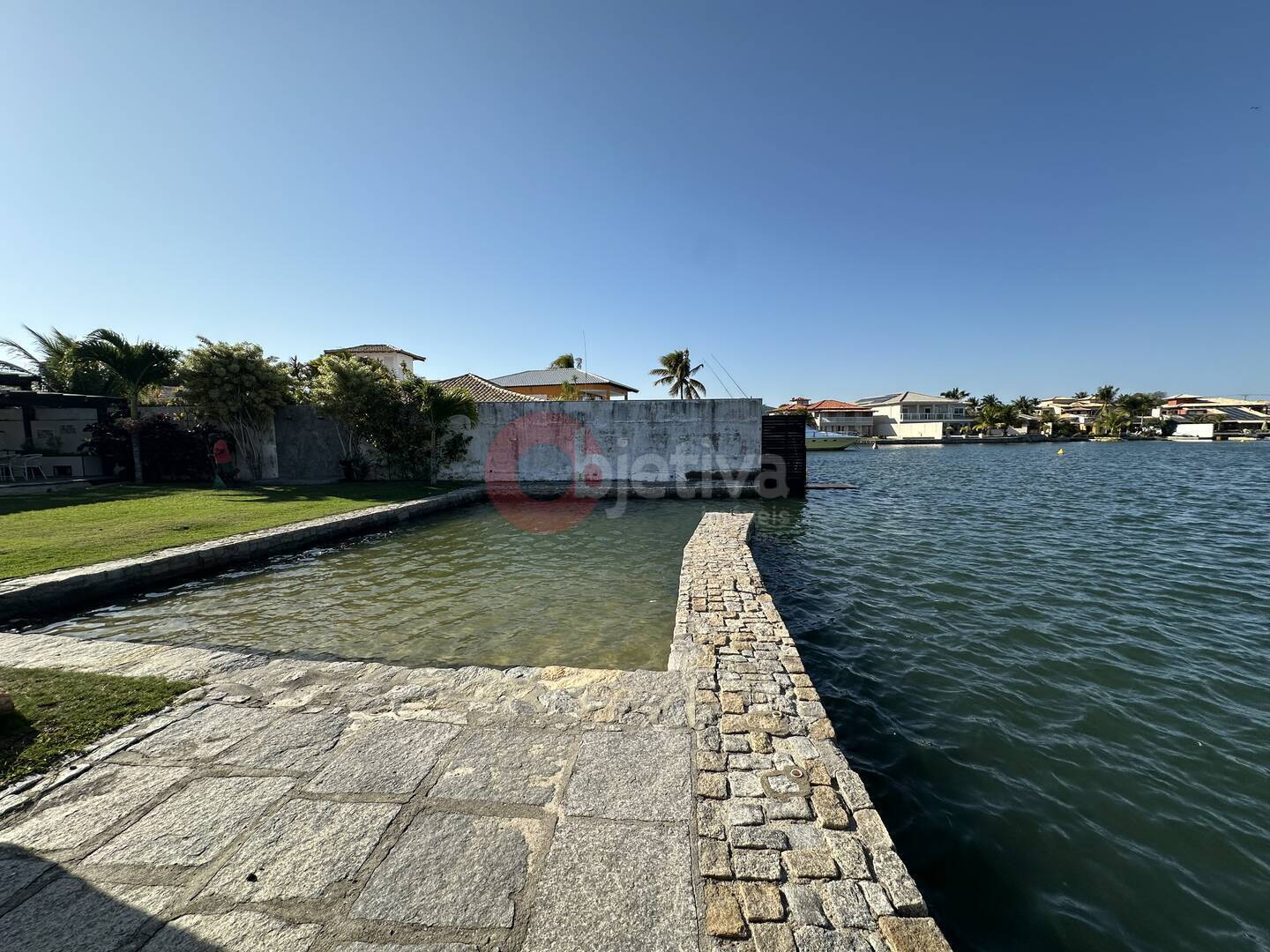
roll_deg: +0.1
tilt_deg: -3.8
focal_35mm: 14
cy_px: 476
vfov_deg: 85.7
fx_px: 514
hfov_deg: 102.1
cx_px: 635
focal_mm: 2.22
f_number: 2.2
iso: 50
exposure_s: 1/1715
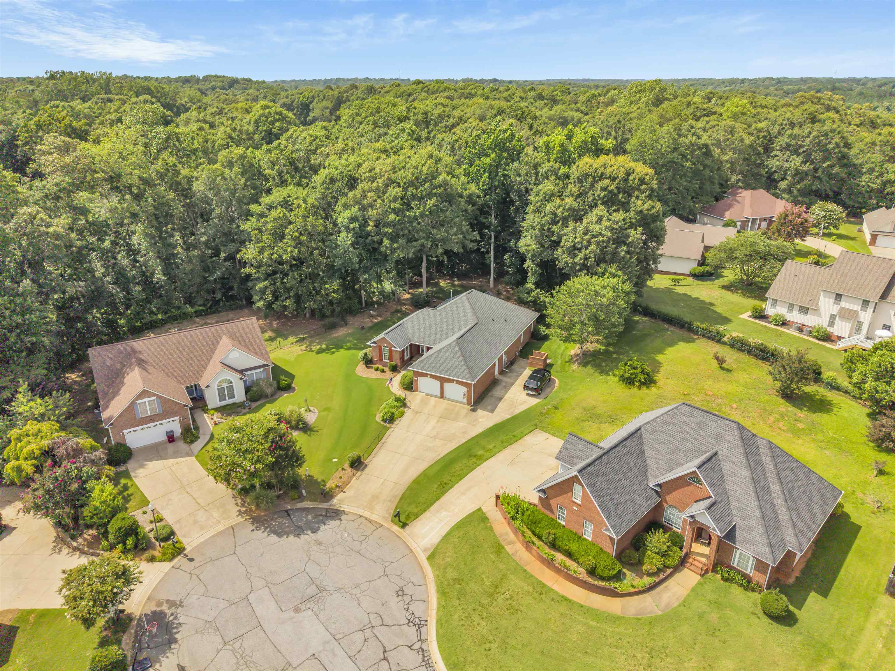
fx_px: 621
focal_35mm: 24
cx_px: 448
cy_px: 336
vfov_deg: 56.8
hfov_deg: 71.6
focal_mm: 8.67
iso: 310
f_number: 1.8
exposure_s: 1/8000
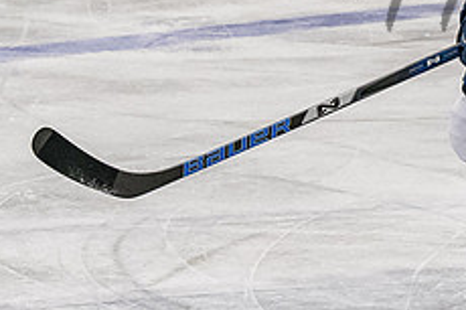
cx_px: 487
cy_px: -70
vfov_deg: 2.3
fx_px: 7864
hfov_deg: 3.4
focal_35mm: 608
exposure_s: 1/800
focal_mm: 105
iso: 2000
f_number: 4
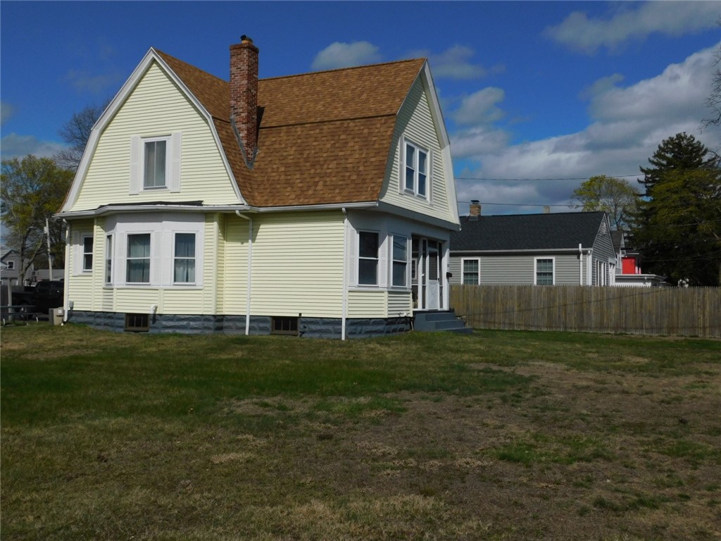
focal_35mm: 36
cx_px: 360
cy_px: 270
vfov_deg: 39.7
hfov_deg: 51.4
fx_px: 750
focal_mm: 6.3
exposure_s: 1/1250
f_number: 7
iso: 125
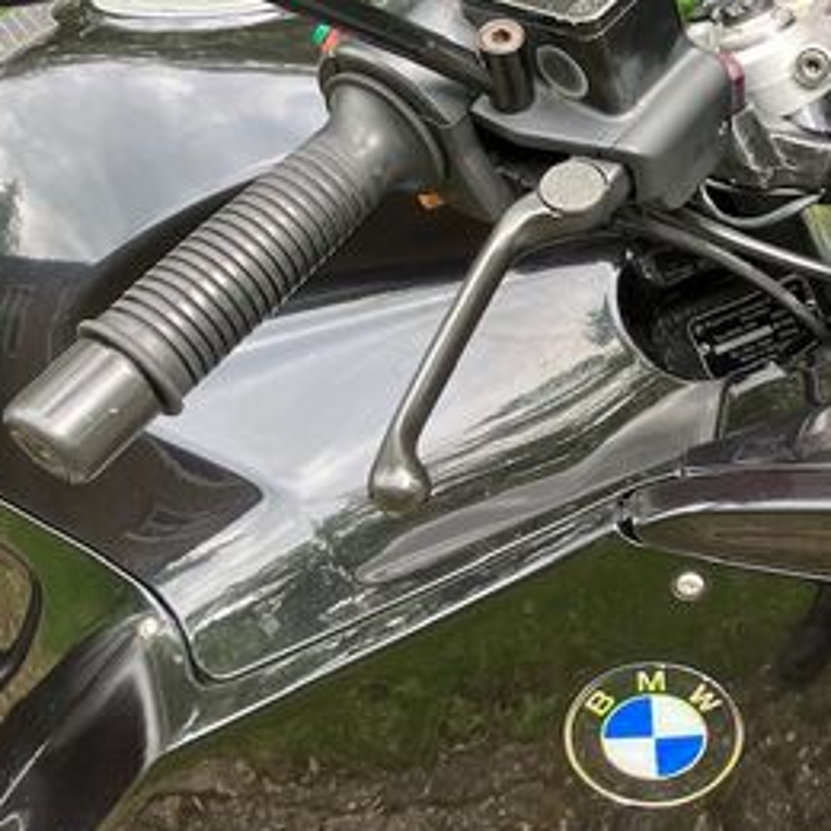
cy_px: 358
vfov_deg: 28.1
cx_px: 796
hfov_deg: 26.9
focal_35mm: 61
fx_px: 1657
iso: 64
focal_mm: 3.99
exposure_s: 1/121
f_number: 1.8
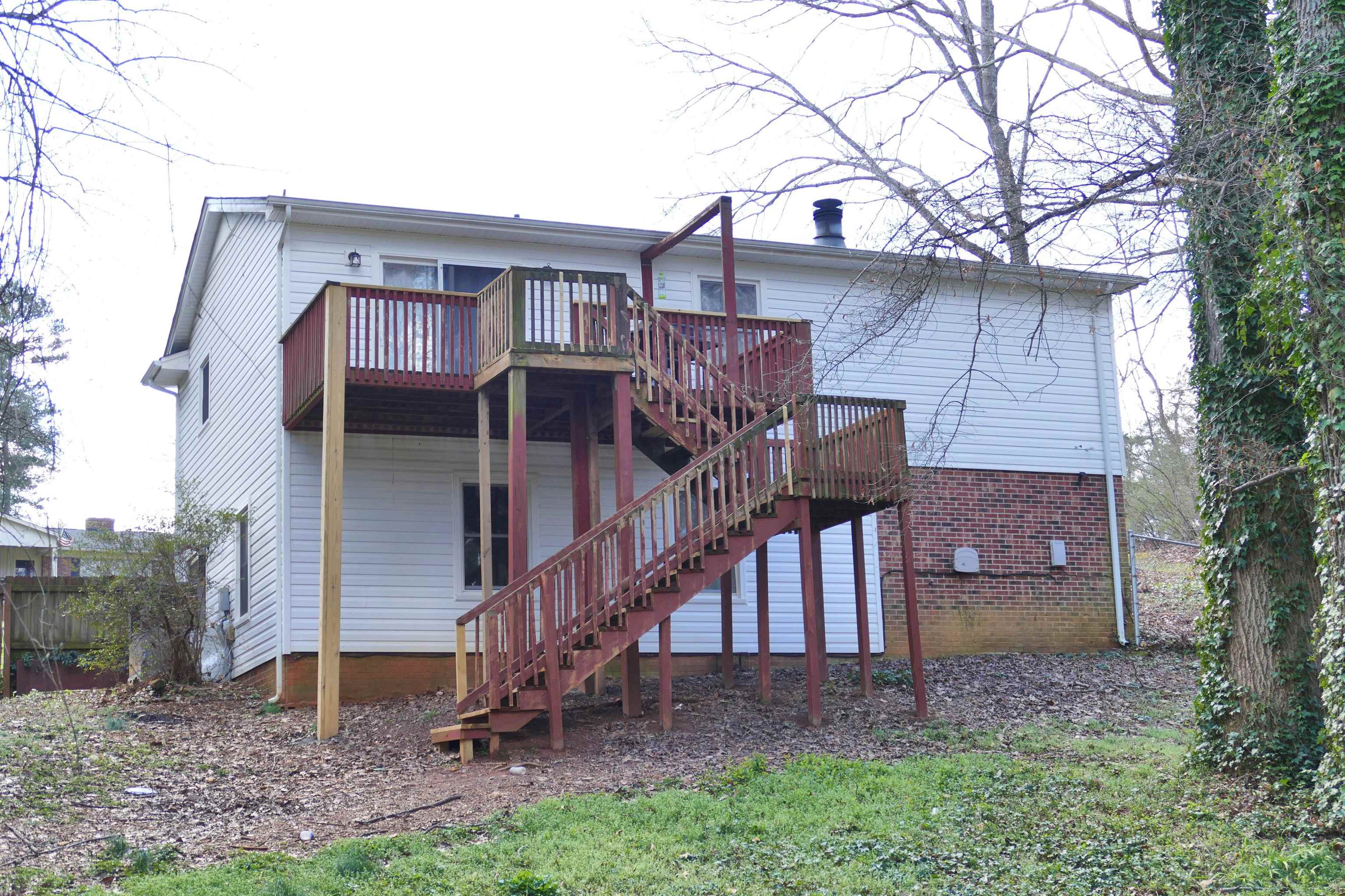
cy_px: 448
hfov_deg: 38.9
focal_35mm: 51
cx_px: 672
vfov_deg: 26.5
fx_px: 1905
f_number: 3.3
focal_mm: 18.44
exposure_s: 1/160
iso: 125
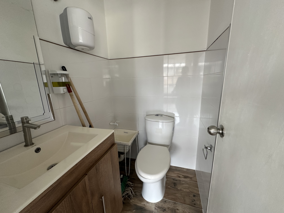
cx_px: 142
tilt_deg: -11.9
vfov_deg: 85.7
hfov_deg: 102.1
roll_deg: +1.1
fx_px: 115
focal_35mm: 14
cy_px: 106
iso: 200
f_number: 2.2
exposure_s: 1/99
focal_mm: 2.22
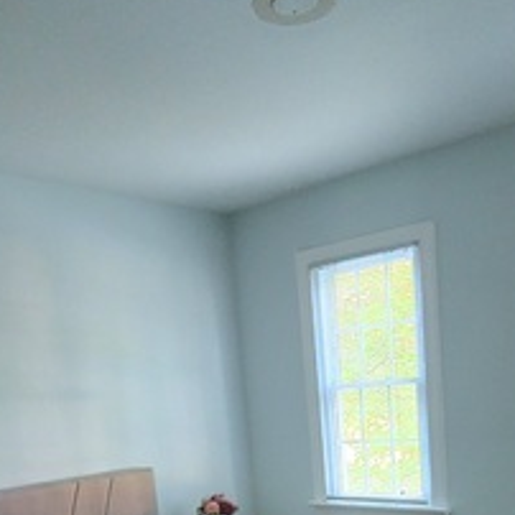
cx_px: 302
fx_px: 640
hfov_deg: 43.7
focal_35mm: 38
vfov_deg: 38.7
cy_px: 518
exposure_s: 1/33.4
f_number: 2.2
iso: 640
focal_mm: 2.2
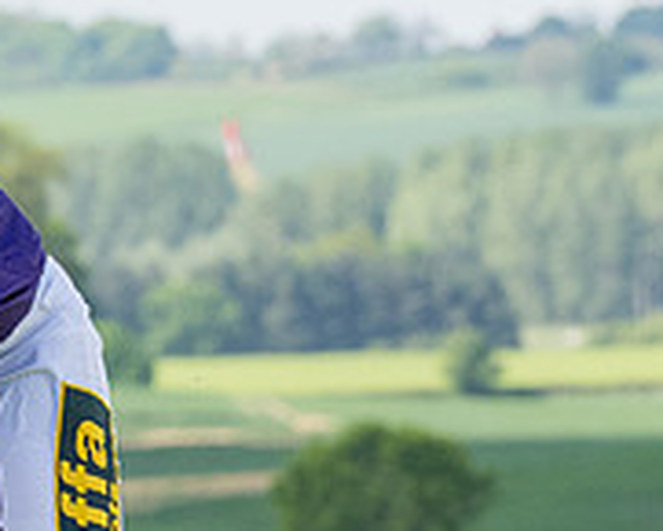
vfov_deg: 2.1
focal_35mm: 739
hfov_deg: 2.6
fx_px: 14509
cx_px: -174
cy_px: 749
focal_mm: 98
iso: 400
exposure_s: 1/1600
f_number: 5
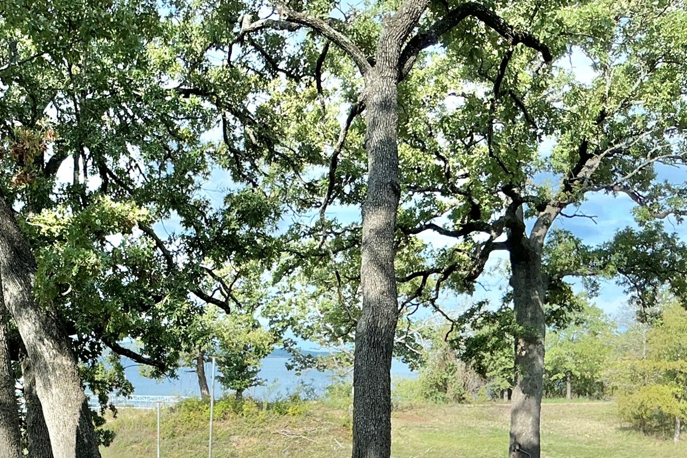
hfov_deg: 34.1
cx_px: 101
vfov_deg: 23.2
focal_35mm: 56
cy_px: 461
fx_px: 1068
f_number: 1.8
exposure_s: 1/375
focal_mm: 3
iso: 25
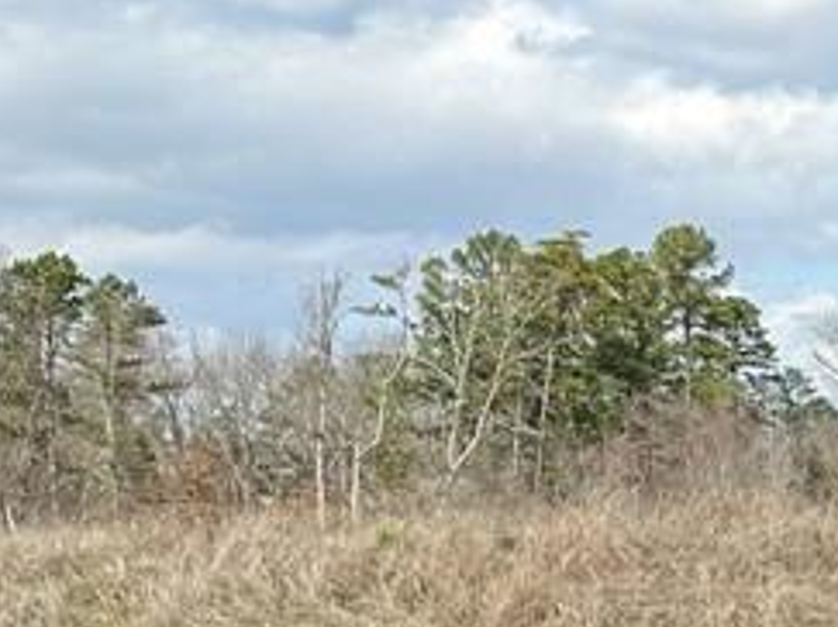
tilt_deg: -3.1
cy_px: 741
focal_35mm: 101
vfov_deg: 14.2
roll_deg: -1.2
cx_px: 1645
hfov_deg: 15.7
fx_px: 2444
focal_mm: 6.86
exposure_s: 1/4016
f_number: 1.78
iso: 80
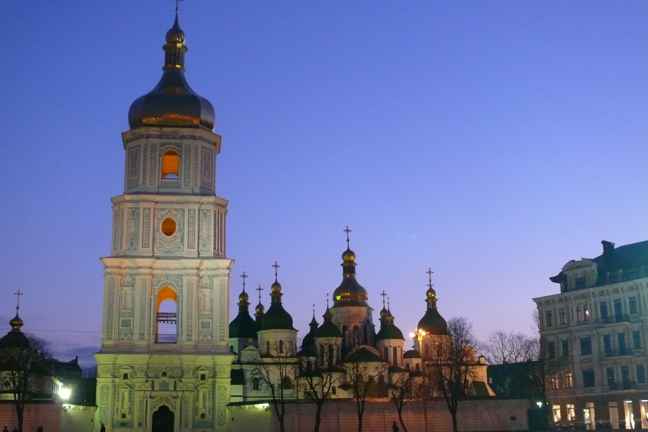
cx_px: 323
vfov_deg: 28.6
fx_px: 846
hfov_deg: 41.9
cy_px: 225
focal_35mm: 47
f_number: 3.2
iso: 400
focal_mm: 9.5
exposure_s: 1/10
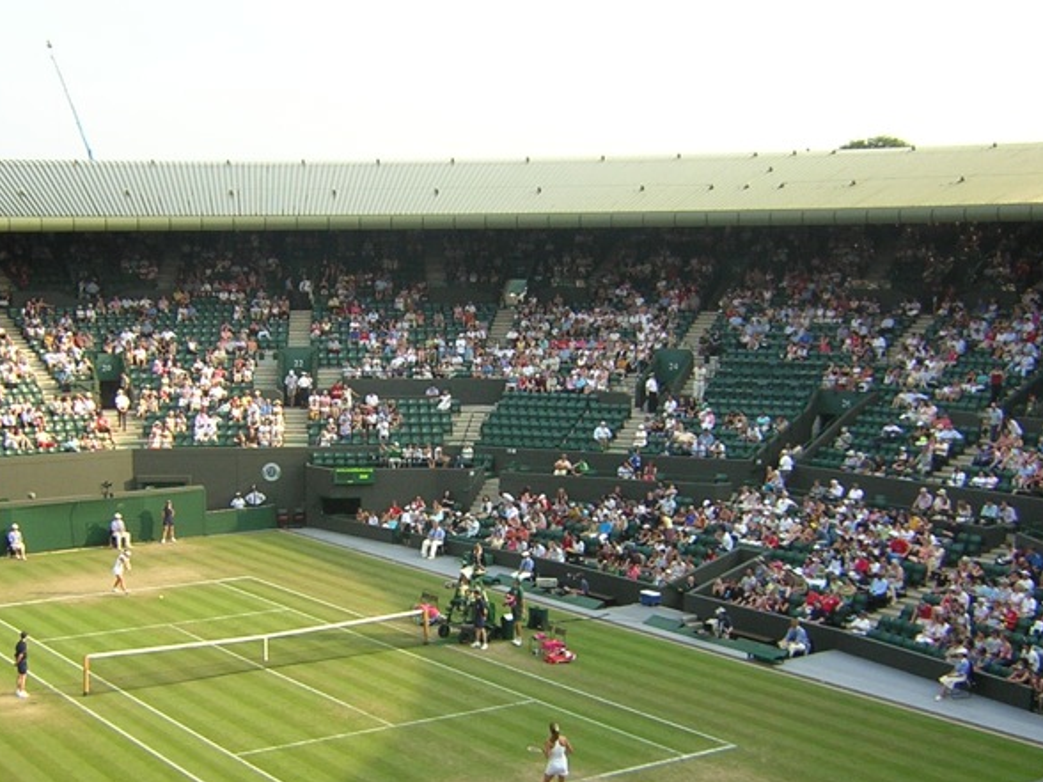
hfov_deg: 38.7
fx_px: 1476
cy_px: 472
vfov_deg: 29.6
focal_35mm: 49
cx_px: 413
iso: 151
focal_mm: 4.7
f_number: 5.2
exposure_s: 1/140
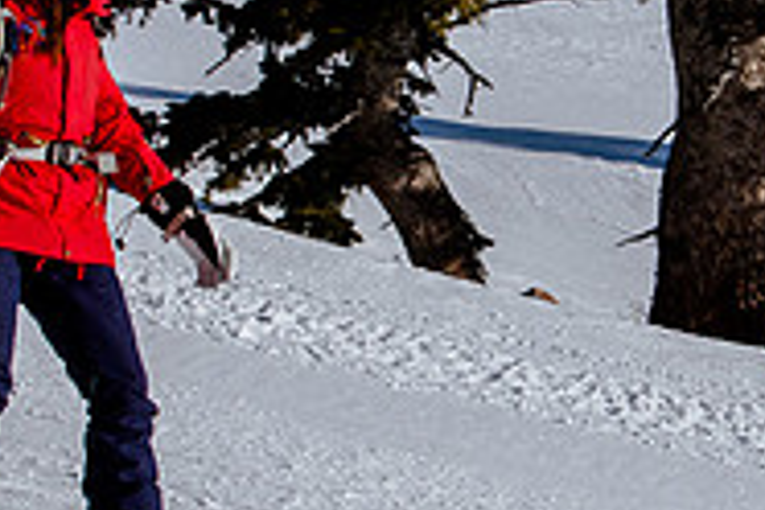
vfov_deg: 7.0
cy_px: 183
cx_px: 557
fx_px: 4143
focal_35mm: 195
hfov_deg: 10.5
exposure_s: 1/1000
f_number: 9
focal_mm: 32
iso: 160
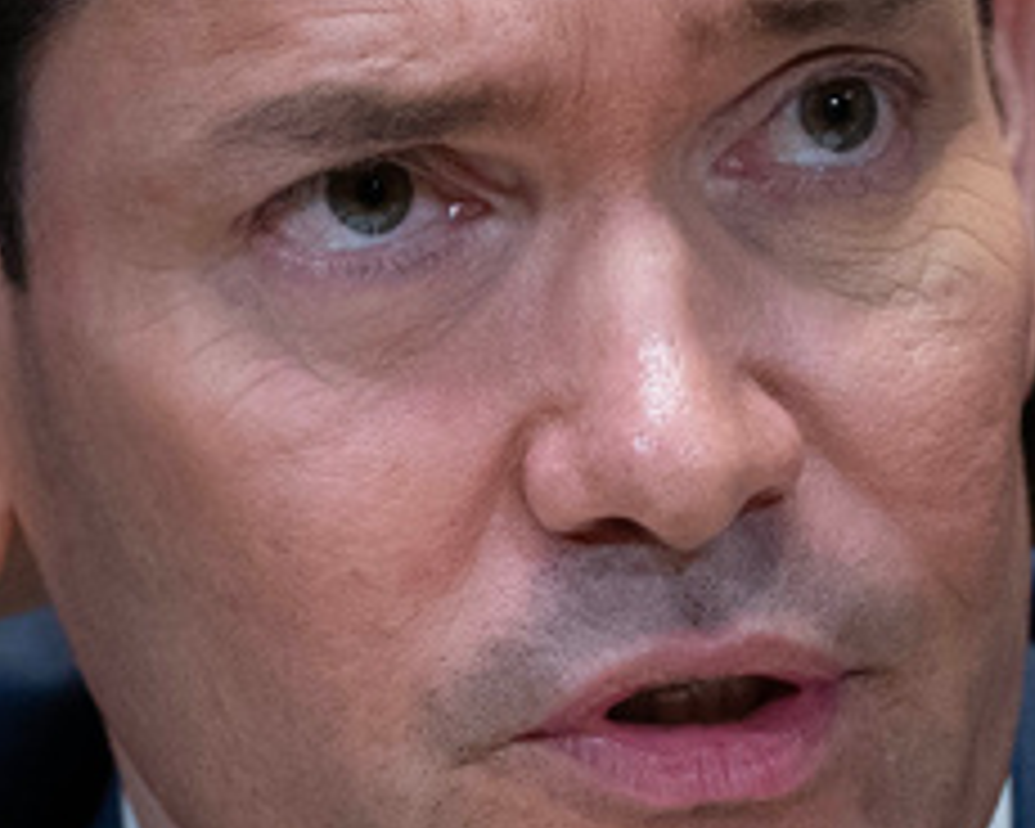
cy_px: 549
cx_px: 202
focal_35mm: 835
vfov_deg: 1.9
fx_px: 25578
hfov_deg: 2.3
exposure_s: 1/400
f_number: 3.5
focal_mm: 200
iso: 3200
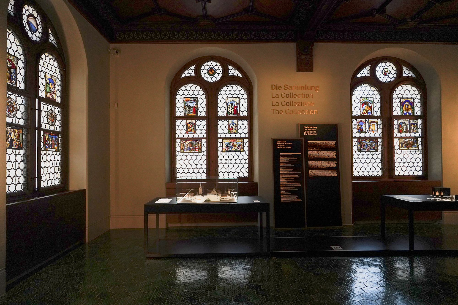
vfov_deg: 53.1
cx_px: 229
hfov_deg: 73.7
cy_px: 152
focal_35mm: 24
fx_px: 305
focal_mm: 24
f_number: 4.5
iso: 3200
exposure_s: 1/80
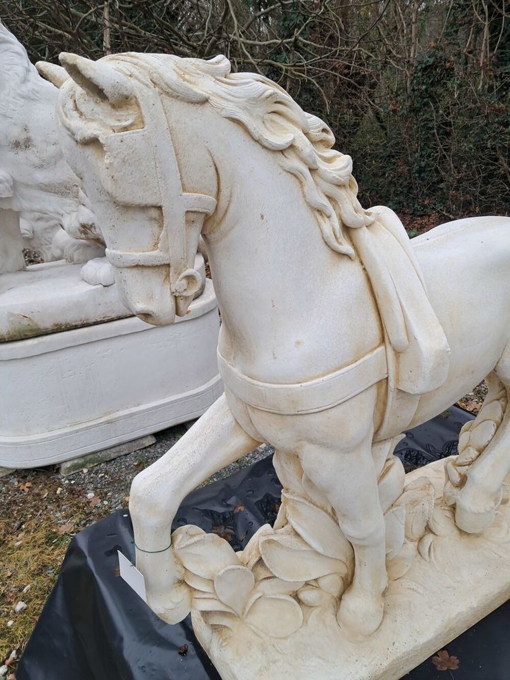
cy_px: 340
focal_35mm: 27
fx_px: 530
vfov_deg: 65.3
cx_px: 255
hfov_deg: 51.4
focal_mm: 4
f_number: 1.8
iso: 50
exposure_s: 1/60
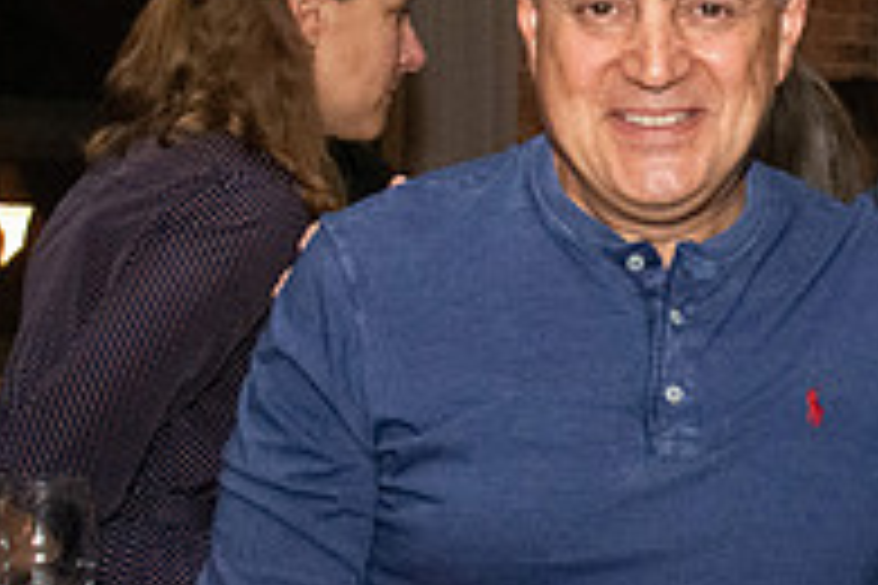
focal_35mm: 134
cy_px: 304
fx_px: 3268
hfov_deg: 15.1
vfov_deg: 10.2
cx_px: 779
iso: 5000
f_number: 11
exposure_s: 1/160
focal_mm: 30
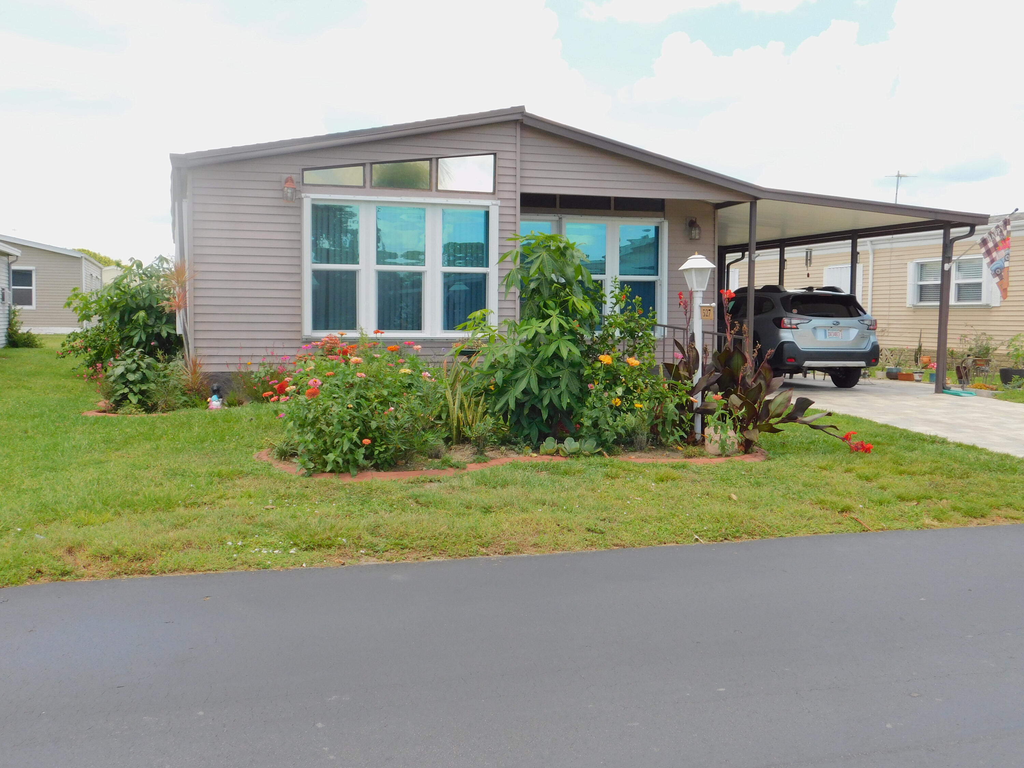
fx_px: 1065
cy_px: 384
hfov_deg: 51.4
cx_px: 512
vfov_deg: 39.7
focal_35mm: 36
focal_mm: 6.3
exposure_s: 1/500
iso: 125
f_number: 3.5
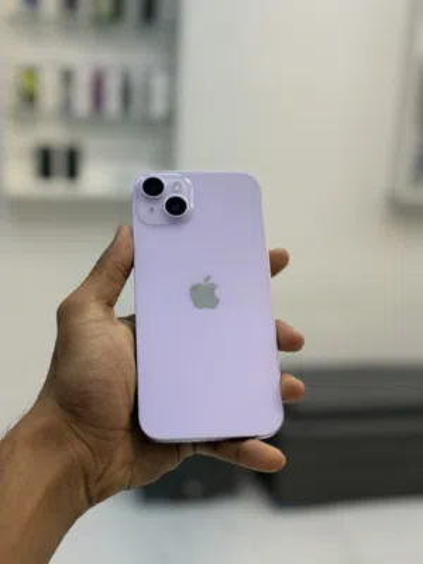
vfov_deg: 39.7
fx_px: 782
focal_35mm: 48
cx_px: 212
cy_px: 282
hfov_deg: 30.3
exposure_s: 1/427
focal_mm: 6.76
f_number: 1.78
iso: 80
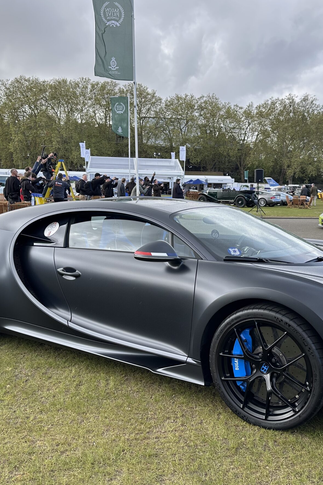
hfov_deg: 36.7
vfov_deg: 53.1
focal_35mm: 36
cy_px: 243
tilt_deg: -6.3
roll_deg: -1.6
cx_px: 197
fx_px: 485
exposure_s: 1/546
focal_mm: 6.86
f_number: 1.78
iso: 80
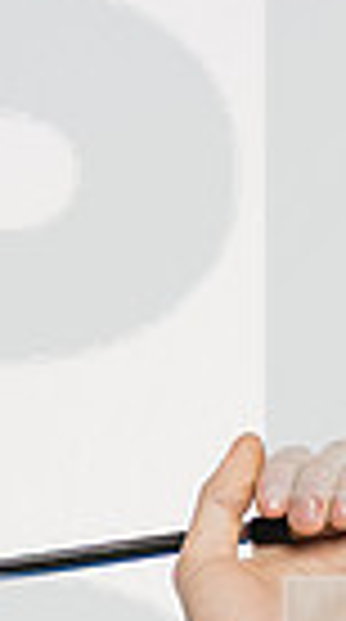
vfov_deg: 8.5
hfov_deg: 4.7
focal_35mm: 251
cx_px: -334
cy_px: 788
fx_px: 4119
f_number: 5.6
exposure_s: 1/250
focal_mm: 46
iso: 640
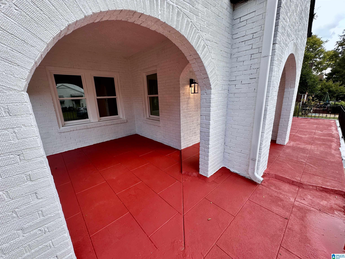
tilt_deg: -13.1
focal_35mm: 14
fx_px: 140
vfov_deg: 85.7
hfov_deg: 102.1
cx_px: 172
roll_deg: +1.8
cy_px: 130
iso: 40
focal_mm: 2.22
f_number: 2.2
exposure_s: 1/150
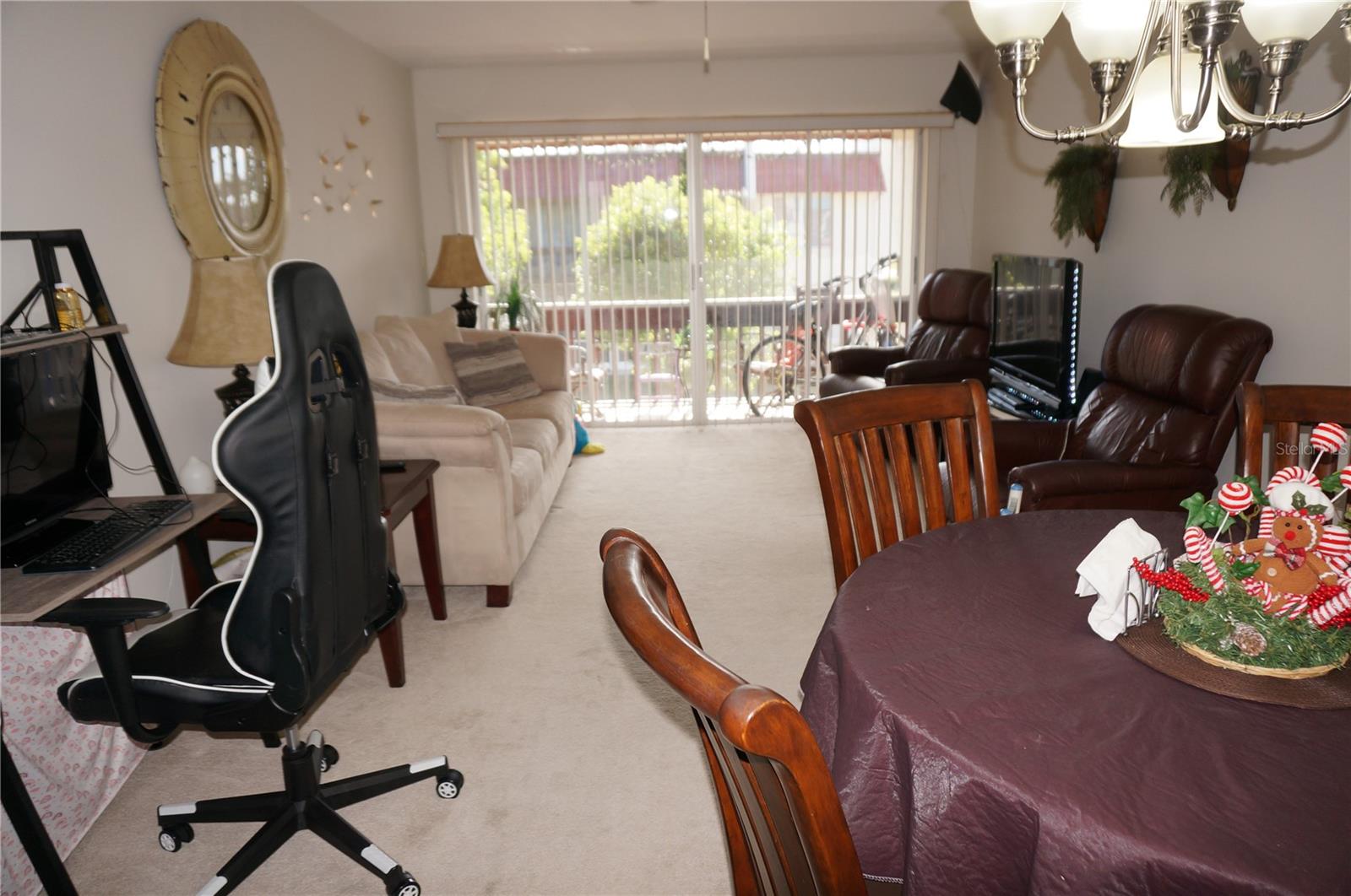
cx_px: 676
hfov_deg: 73.8
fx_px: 899
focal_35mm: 24
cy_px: 448
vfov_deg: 53.0
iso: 250
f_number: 4
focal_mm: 16
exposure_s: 1/160
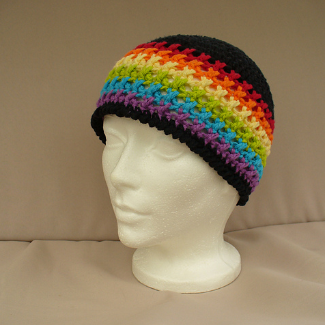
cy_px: 162
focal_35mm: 44
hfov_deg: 38.3
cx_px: 169
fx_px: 467
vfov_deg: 38.3
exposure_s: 1/500
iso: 80
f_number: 2.8
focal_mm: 6.1
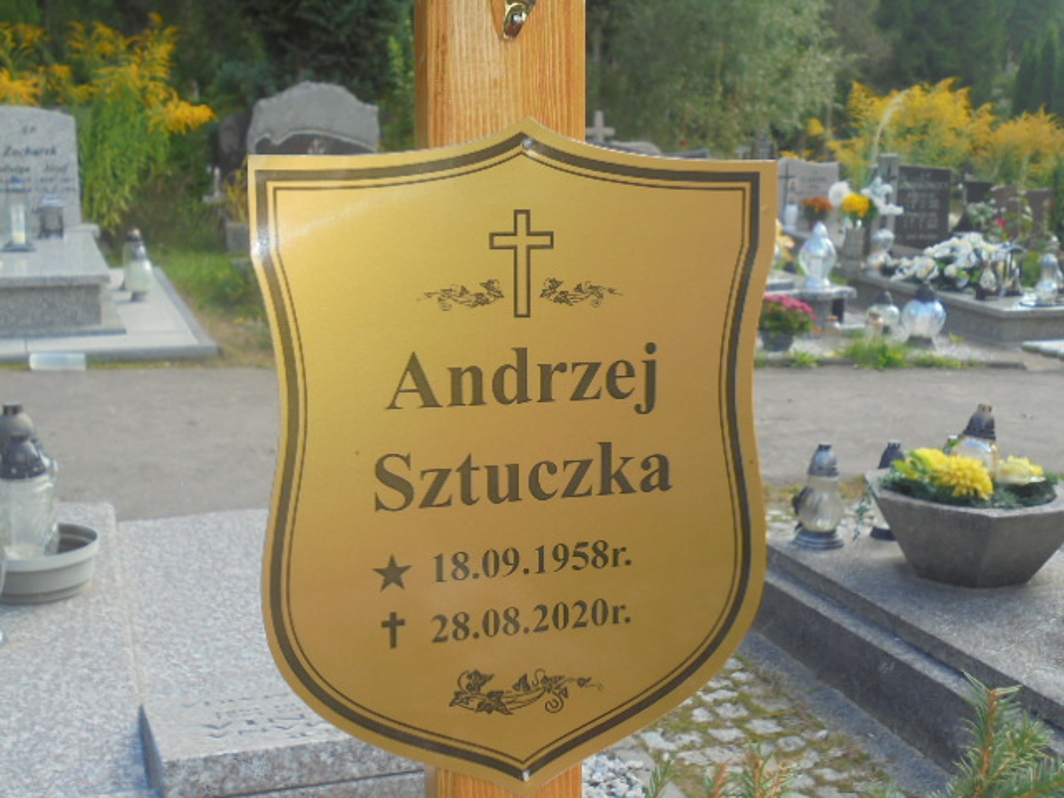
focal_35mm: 43
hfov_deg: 43.9
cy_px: 399
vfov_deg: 33.6
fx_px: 1322
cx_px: 532
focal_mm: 7.8
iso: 100
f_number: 4.5
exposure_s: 1/125
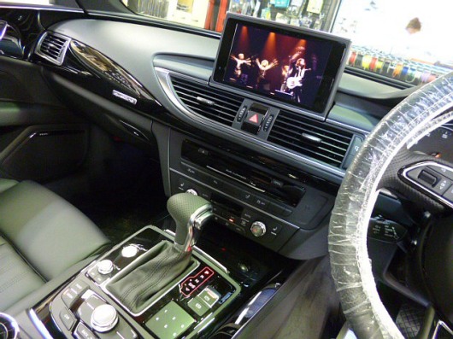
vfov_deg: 56.8
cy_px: 170
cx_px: 226
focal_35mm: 24
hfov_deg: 71.6
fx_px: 314
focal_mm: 4.3
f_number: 2.5
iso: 500
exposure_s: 1/8
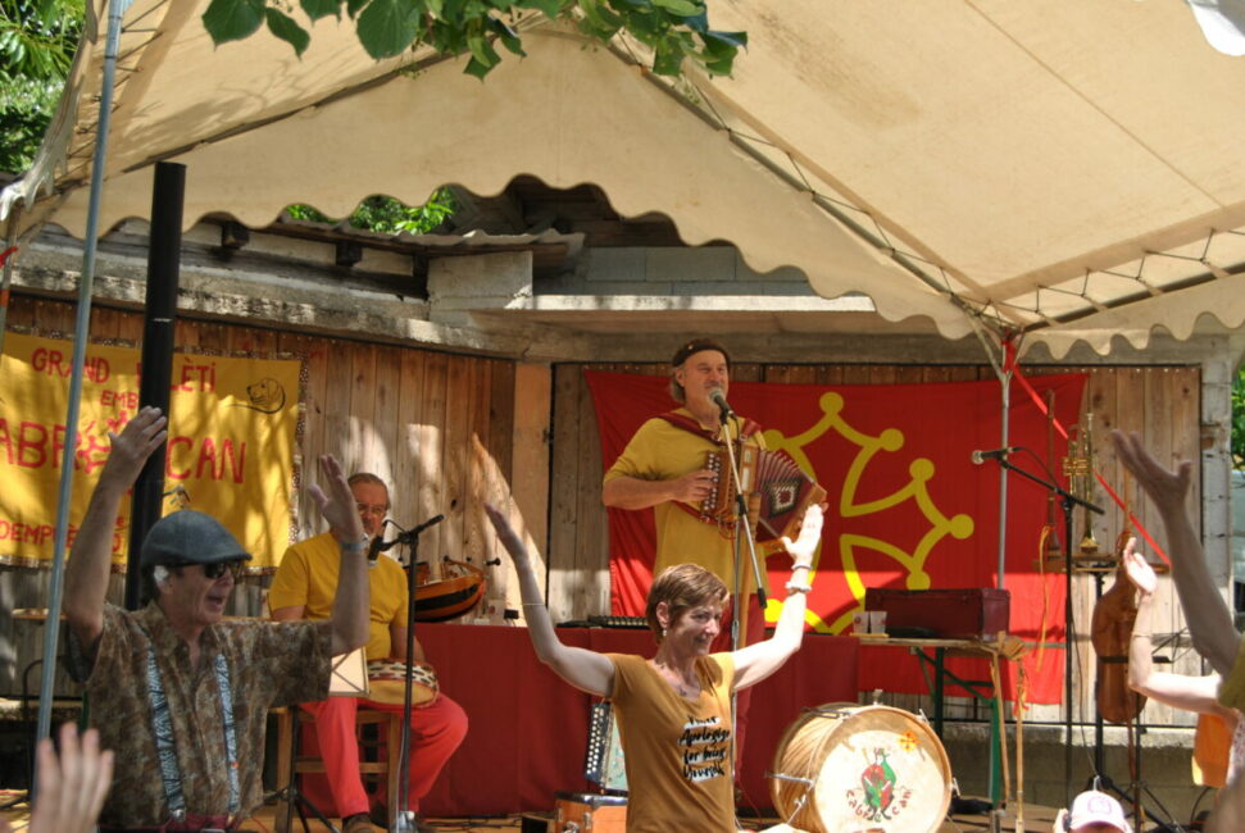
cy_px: 416
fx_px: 2077
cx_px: 622
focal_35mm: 60
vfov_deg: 22.7
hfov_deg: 33.4
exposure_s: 1/200
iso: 100
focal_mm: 40
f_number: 5.6
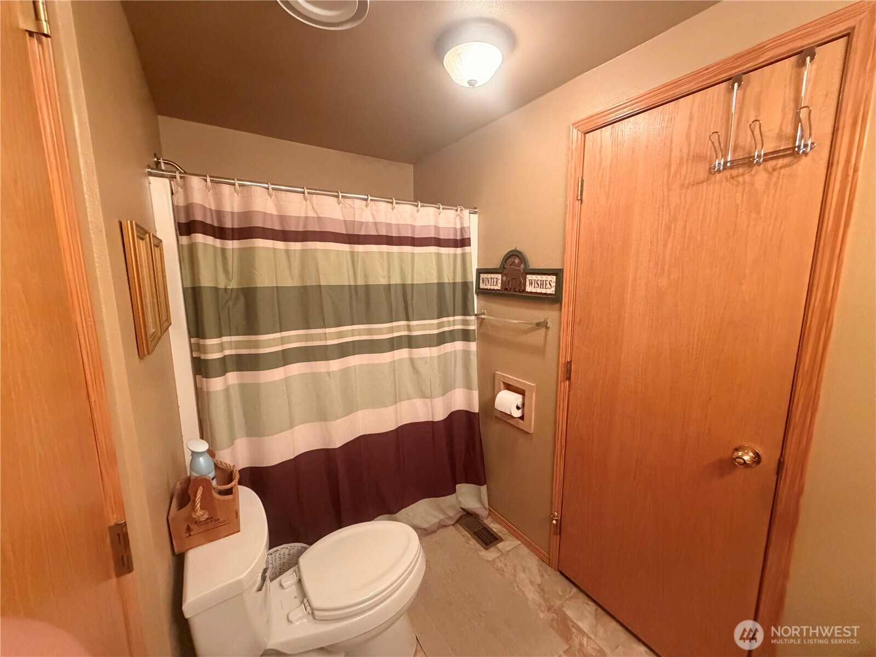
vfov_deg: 85.7
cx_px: 438
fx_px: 354
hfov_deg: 102.1
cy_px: 328
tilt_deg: -9.4
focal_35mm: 14
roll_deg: +0.7
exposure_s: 1/60
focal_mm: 2.22
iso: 640
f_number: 2.2
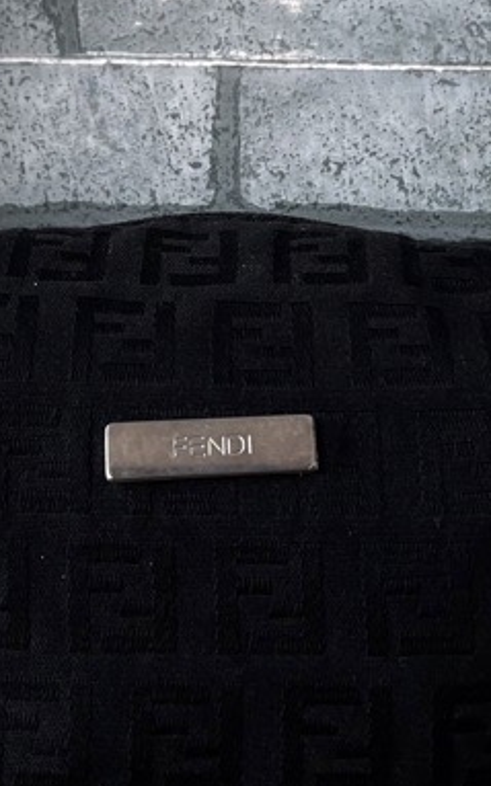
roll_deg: +0.6
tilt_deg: -6.4
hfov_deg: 18.1
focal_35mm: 72
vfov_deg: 28.1
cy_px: 185
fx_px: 1543
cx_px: 277
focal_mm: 5.1
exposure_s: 1/121
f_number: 1.6
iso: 125
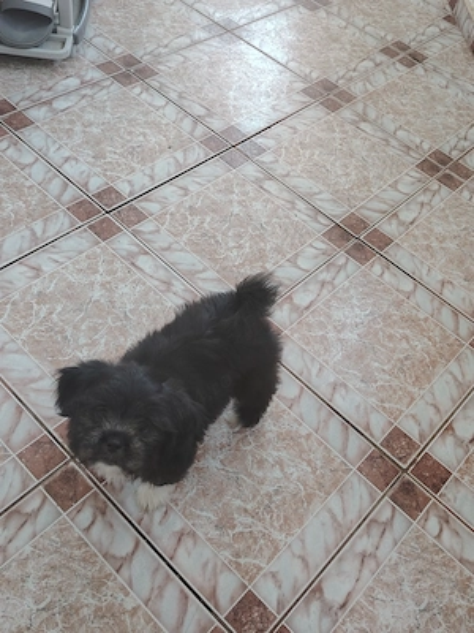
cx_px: 237
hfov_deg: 42.9
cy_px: 316
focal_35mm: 33
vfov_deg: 55.4
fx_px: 602
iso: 1744
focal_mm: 5.25
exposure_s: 1/100
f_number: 1.75
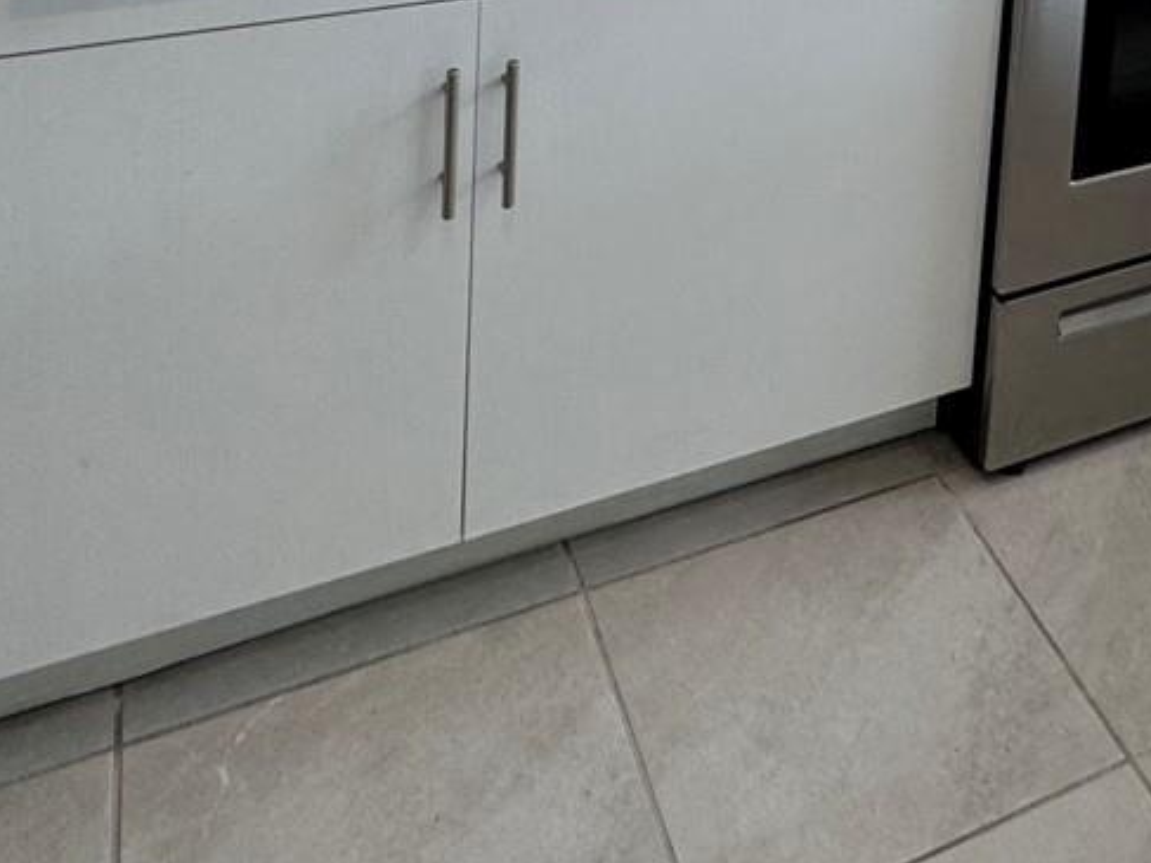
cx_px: 1049
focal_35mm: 46
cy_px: -421
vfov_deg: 24.6
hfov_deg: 38.3
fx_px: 1529
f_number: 2.2
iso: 80
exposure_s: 1/120
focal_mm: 2.22
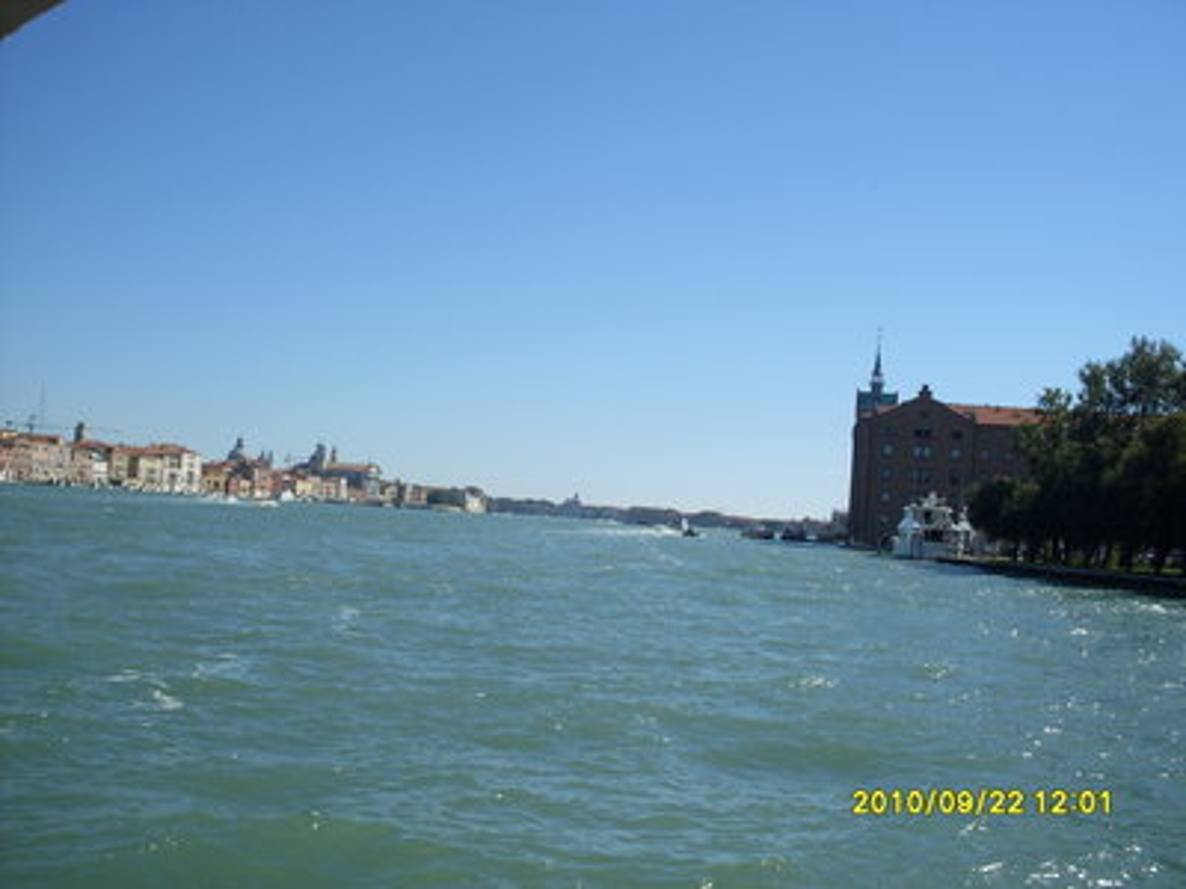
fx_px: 1302
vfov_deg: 37.7
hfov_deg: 49.0
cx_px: 593
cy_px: 444
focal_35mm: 38
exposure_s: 1/350
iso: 80
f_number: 8.4
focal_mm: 6.3
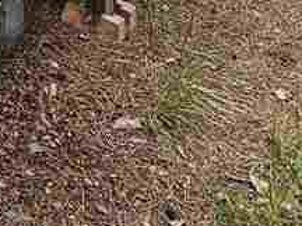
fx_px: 672
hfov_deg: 20.7
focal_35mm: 77
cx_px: -178
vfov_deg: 14.6
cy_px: -268
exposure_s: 1/120
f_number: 2.2
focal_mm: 2.2
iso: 64
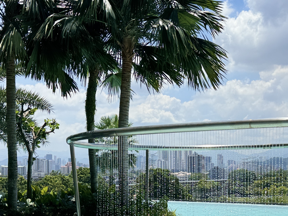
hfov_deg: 33.2
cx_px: 163
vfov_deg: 24.8
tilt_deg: -0.6
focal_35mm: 58
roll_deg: +1.5
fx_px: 483
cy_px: 172
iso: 80
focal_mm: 6.76
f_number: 1.78
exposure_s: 1/7092
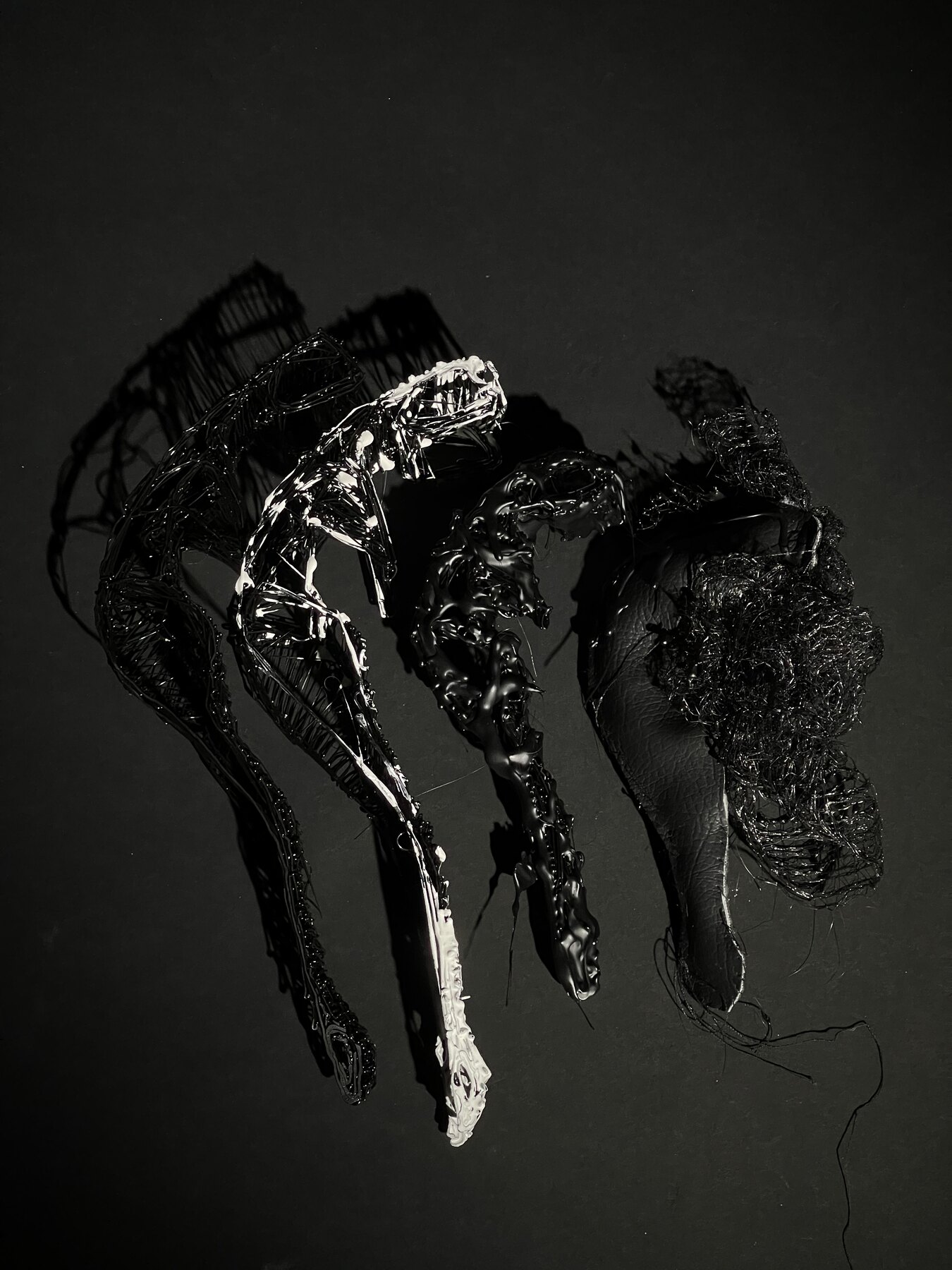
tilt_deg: -64.9
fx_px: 2347
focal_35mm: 64
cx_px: 476
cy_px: 635
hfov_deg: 22.9
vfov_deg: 30.3
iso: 500
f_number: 2.2
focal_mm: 7.5
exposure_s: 1/60
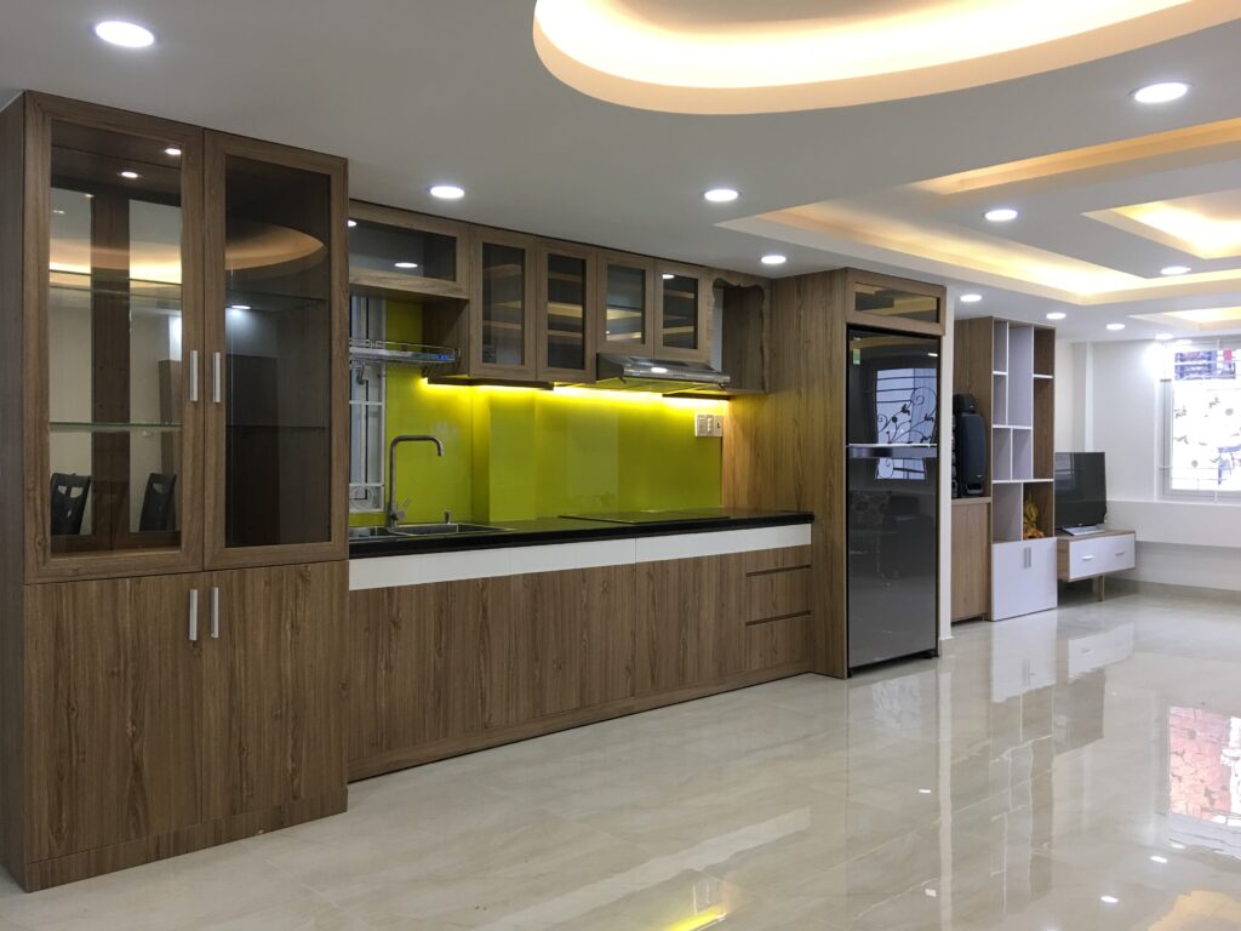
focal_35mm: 29
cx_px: 620
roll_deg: -0.3
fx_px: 1040
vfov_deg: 48.2
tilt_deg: -0.5
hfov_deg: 61.7
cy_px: 466
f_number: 2.2
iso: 64
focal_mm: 4.15
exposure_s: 1/33
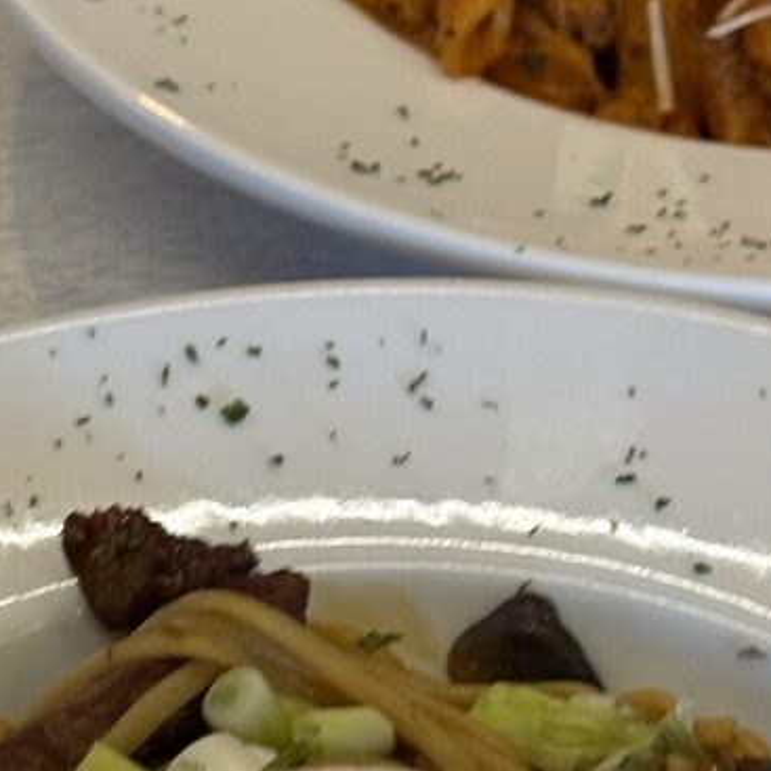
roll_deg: +3.2
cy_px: 468
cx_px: 380
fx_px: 4662
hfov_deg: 9.5
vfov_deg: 9.5
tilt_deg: -38.6
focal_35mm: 185
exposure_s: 1/60
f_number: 1.78
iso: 160
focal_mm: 6.76
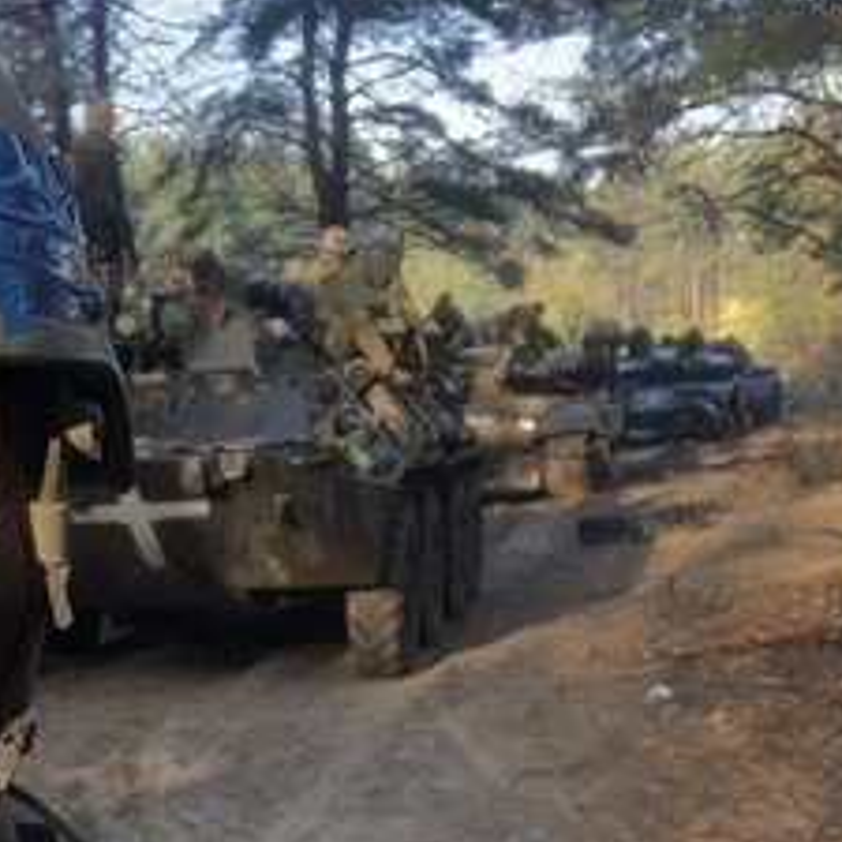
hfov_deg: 25.2
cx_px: 135
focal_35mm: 67
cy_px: 743
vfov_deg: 25.0
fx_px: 1844
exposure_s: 1/121
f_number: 2.2
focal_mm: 2.87
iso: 25
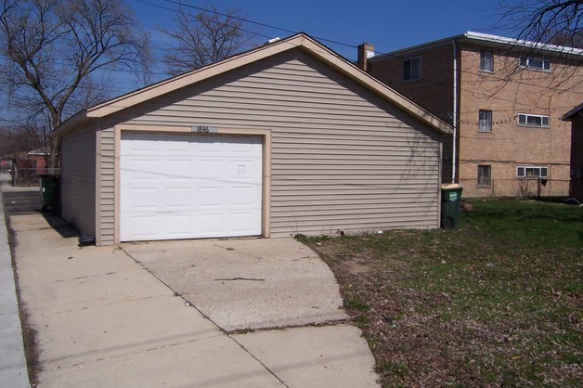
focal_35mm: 35
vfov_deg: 37.8
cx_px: 289
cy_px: 184
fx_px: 566
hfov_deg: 54.5
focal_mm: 5.5
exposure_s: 1/1000
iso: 80
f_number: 5.6
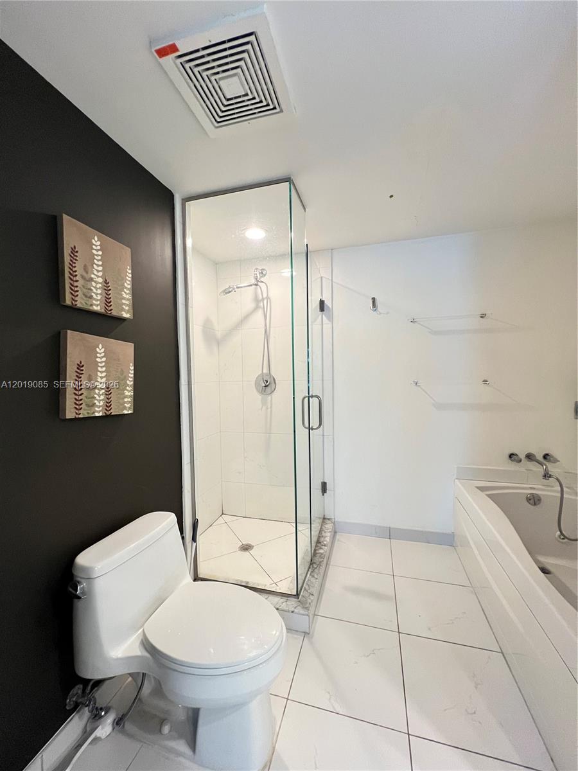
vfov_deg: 106.2
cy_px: 386
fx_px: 289
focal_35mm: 13
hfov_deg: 89.9
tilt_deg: -0.5
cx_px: 289
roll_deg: +1.6
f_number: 1.8
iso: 400
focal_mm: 1.57
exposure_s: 1/60
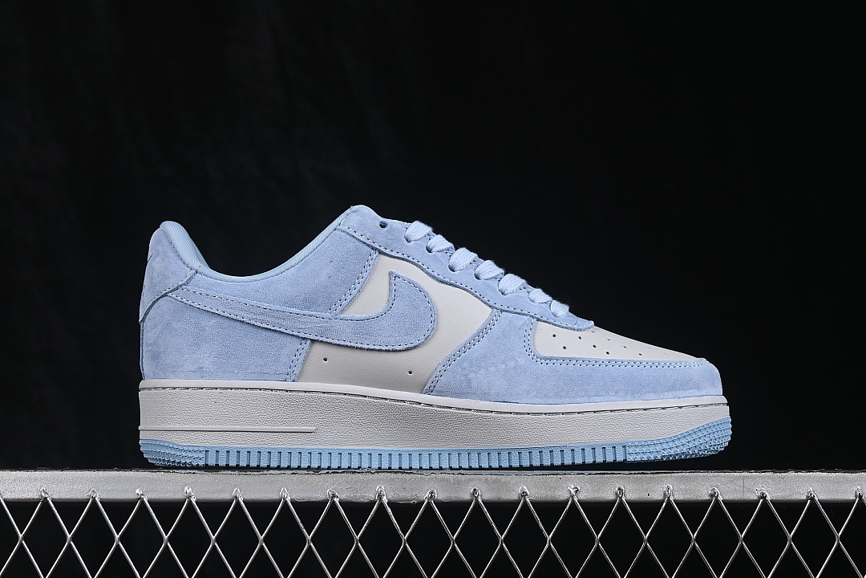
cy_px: 289
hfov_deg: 27.0
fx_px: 1804
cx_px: 433
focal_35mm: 75
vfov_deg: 18.2
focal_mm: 50
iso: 160
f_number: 8
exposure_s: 1/80
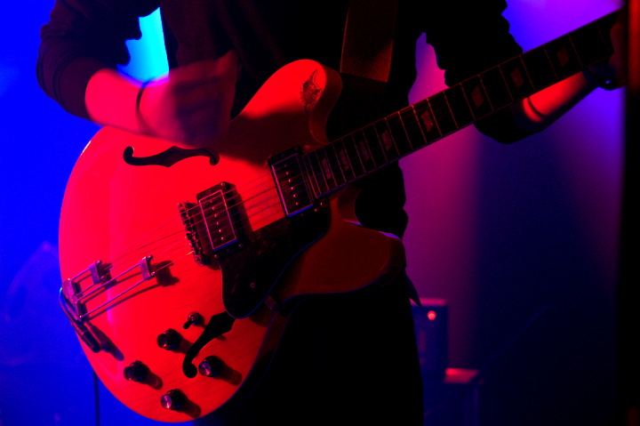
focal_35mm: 54
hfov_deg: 36.9
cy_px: 213
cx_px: 320
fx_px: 959
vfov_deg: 25.0
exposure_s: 1/50
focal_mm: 36
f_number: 2.8
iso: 3200
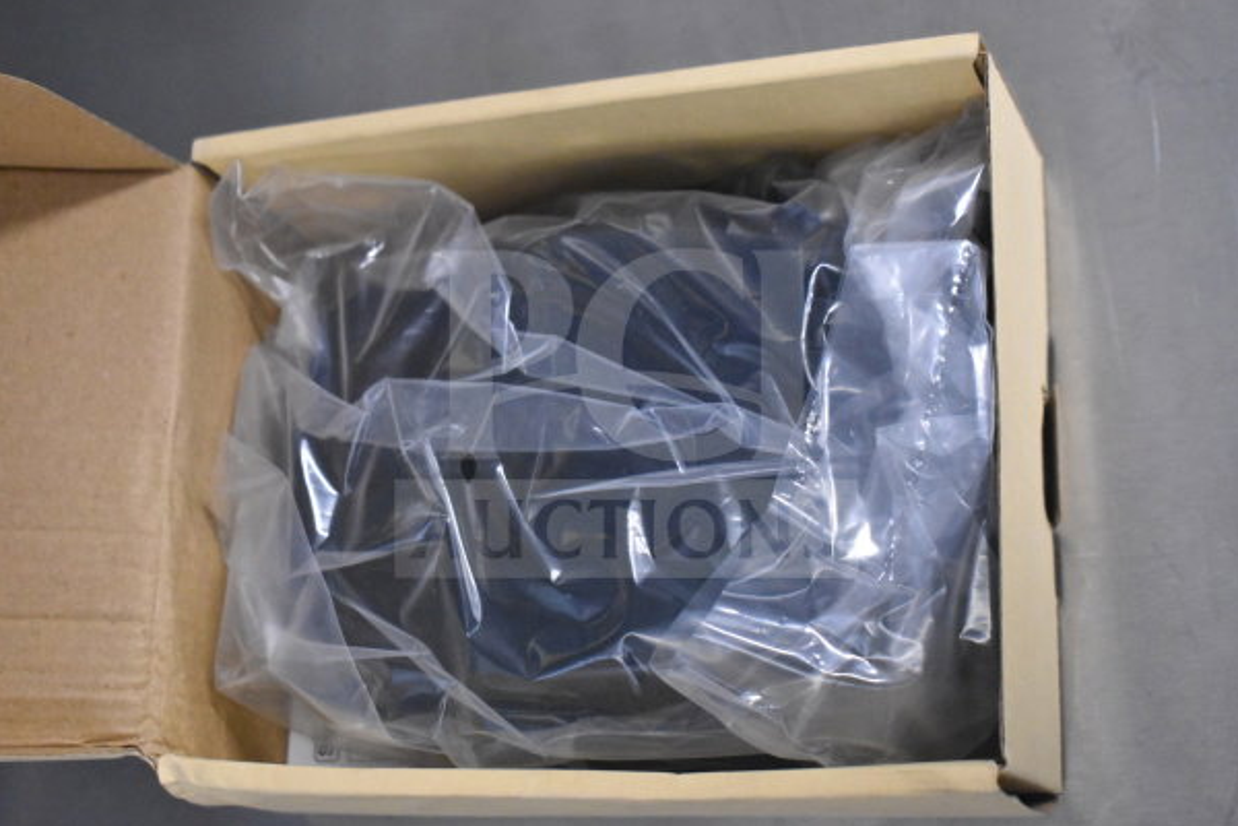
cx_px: 625
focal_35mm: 58
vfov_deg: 23.4
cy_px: 414
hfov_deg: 34.5
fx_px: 1994
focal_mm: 38
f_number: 4.8
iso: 7200
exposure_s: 1/60
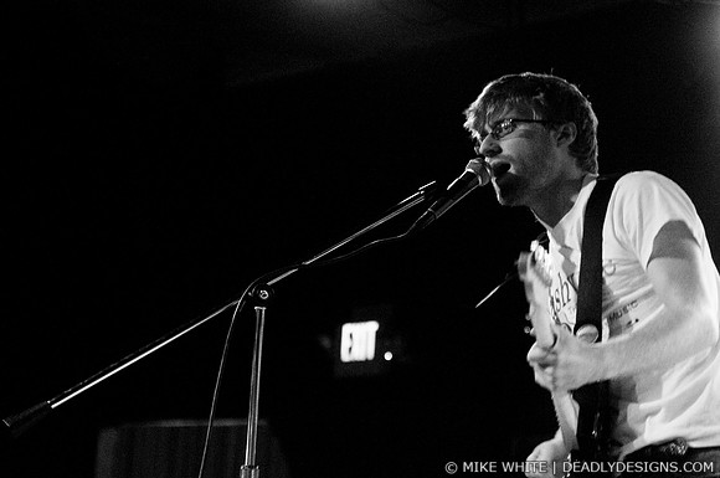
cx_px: 360
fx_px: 2097
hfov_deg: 19.5
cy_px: 239
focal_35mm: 105
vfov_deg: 13.0
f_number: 2.8
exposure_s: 1/30
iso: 1250
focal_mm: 70
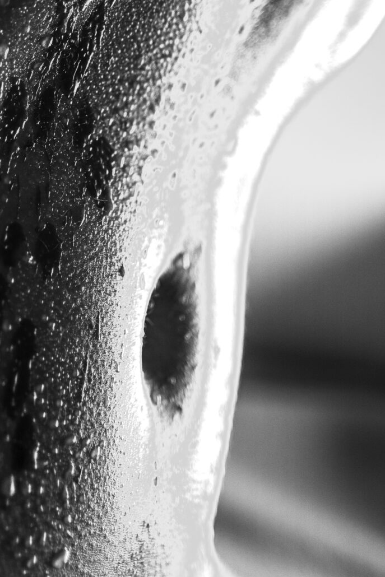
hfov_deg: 15.6
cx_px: 70
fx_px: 1395
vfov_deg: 22.4
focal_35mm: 87
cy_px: -16
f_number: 1.8
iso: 250
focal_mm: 35
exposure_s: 1/1000
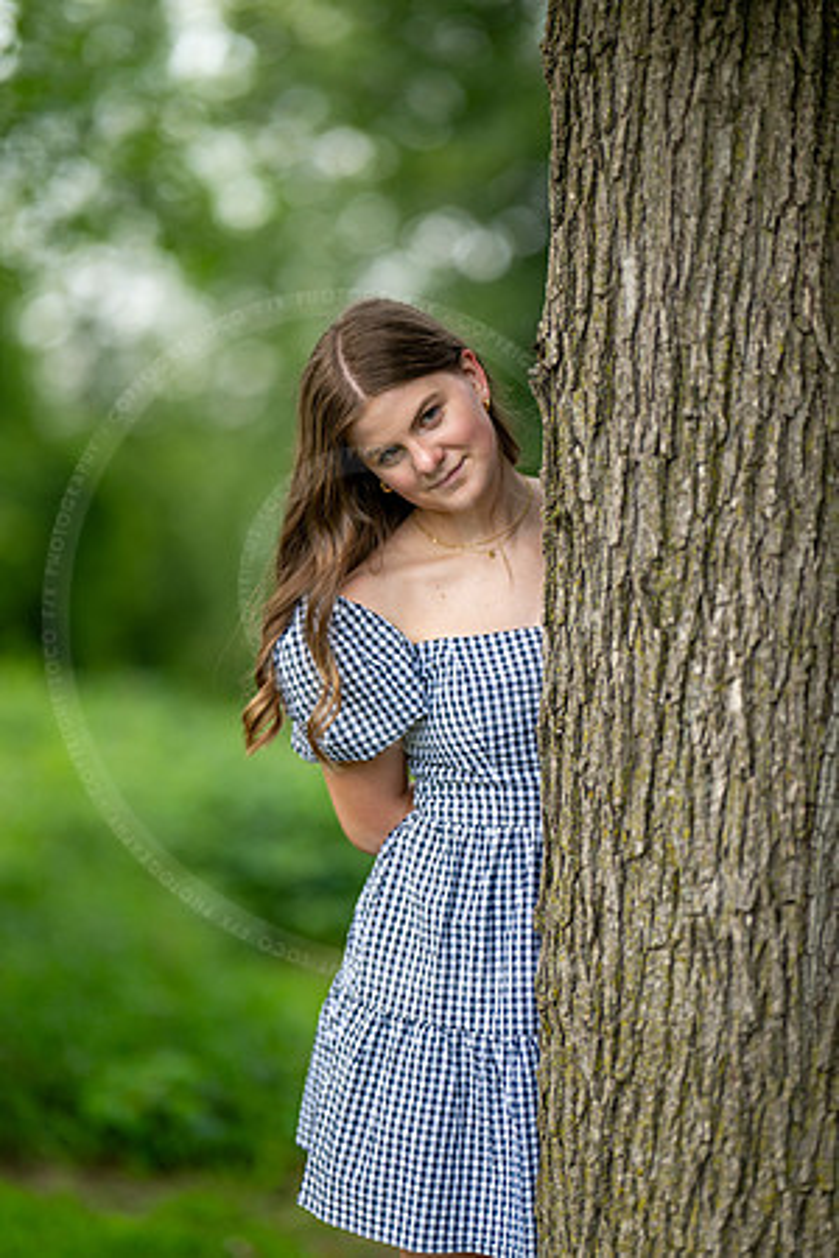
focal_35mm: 85
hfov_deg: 16.1
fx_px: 2971
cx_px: 420
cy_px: 629
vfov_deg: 23.9
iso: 250
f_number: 1.2
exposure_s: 1/640
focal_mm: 85
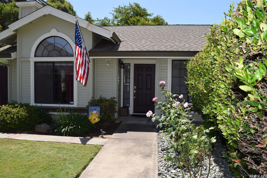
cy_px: 89
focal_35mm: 27
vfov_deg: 48.0
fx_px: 200
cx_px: 134
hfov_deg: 67.4
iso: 100
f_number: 8
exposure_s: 1/200
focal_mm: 18
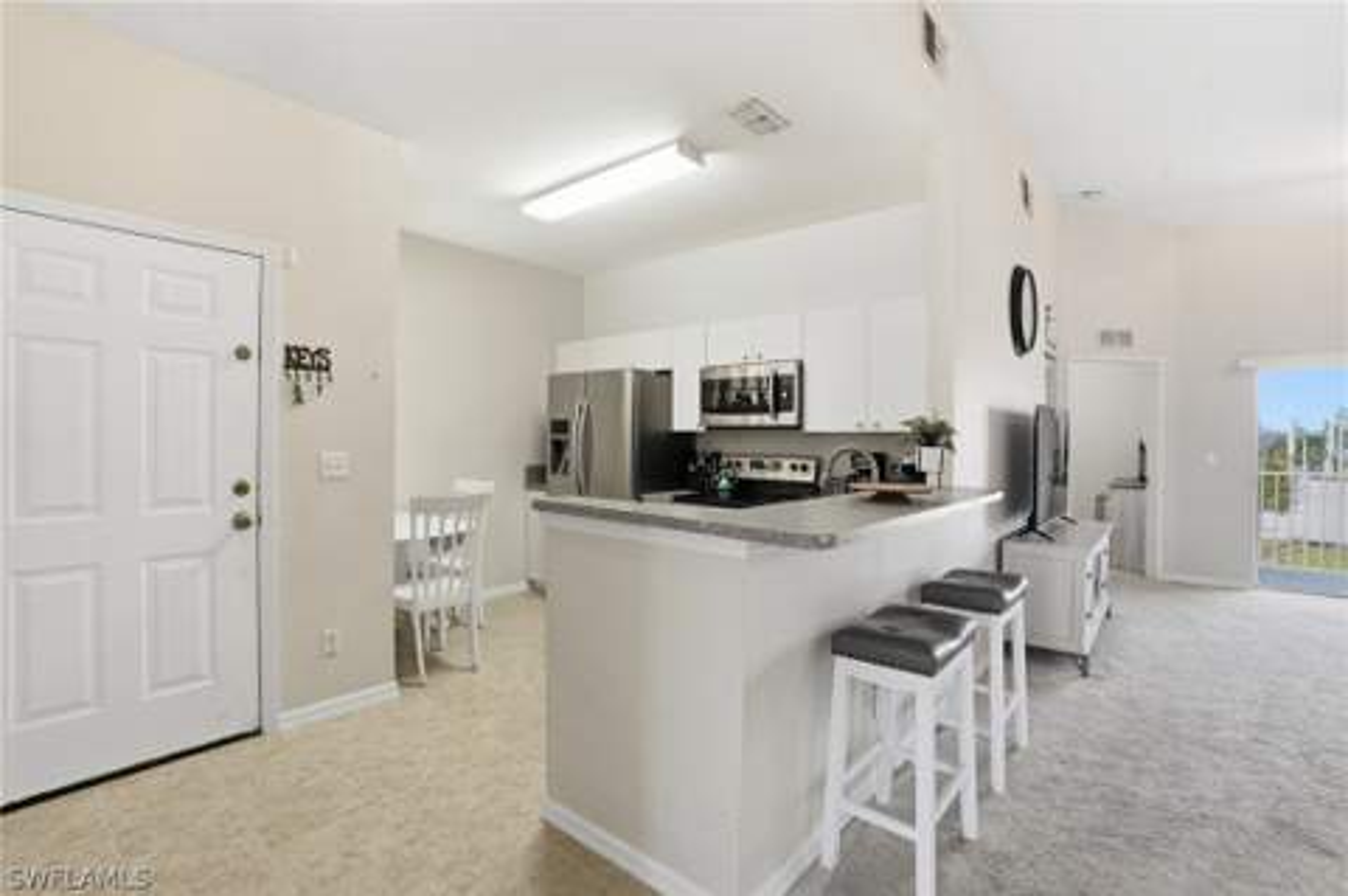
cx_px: 674
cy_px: 448
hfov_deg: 96.8
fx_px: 598
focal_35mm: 16
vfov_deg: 73.6
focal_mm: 16
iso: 400
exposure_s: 1/40
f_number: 9
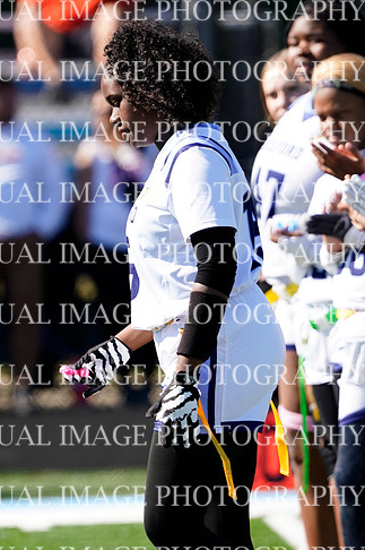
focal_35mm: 928
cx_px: 148
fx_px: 14142
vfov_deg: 2.2
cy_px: 283
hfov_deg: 1.5
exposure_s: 1/1000
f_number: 6.3
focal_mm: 518
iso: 400
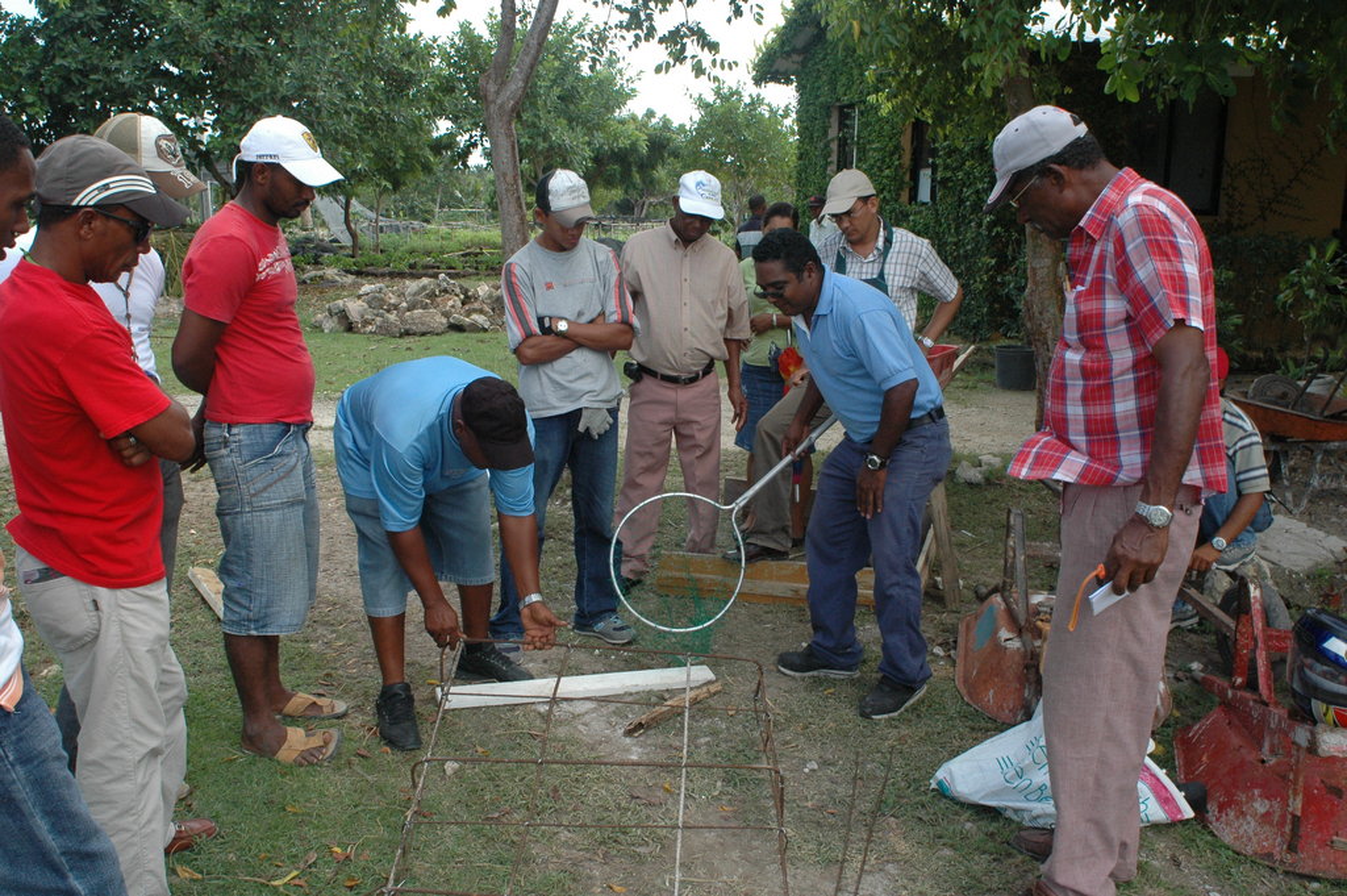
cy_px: 448
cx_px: 674
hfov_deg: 62.0
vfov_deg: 43.5
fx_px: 1122
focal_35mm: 30
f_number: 9
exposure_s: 1/320
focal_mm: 20
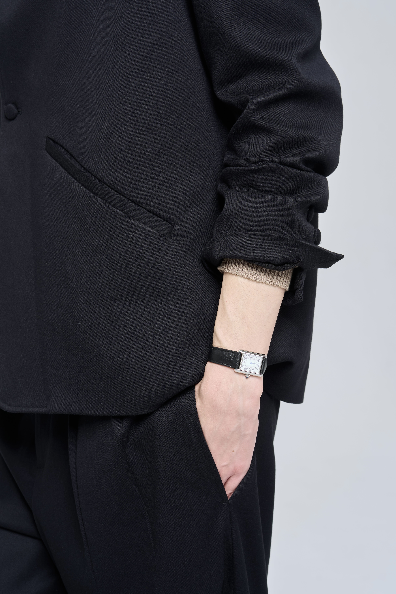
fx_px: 1402
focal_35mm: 85
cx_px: 198
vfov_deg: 23.9
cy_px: 297
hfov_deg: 16.1
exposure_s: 1/125
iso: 200
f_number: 8
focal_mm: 85
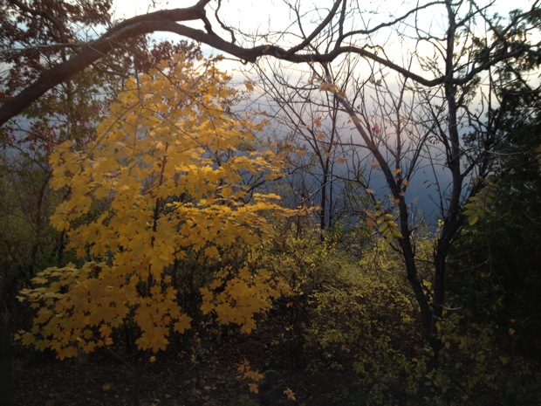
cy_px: 203
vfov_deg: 40.7
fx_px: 547
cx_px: 270
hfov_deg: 52.6
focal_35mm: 35
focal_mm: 4.28
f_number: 2.4
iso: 80
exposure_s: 1/20
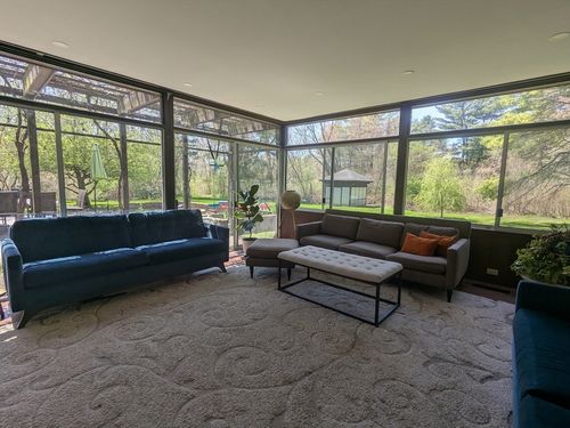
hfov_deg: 94.5
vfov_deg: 78.1
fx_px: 263
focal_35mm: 16
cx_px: 285
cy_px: 214
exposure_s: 1/365
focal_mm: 2.35
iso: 44
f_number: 2.2
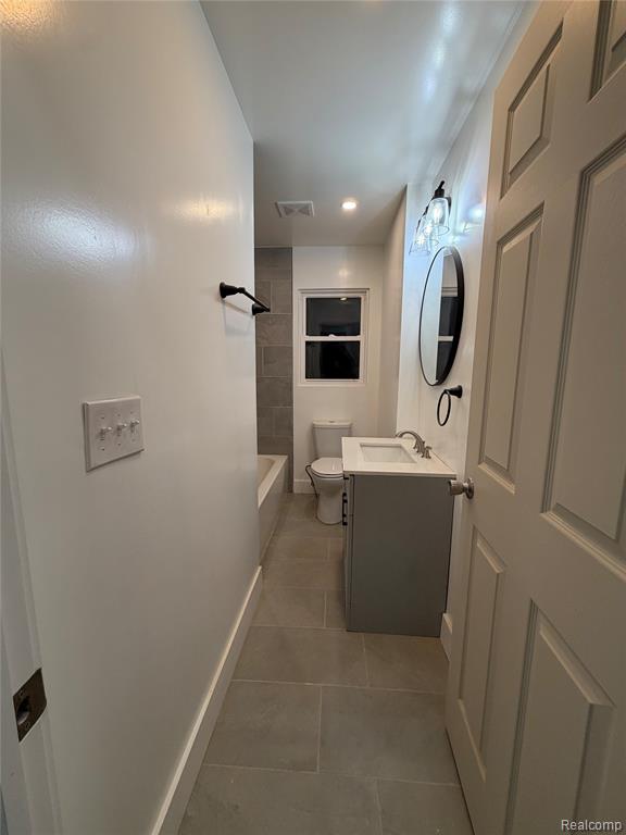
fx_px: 338
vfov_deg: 102.1
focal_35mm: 14
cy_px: 418
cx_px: 313
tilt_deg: -9.0
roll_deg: -1.5
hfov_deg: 85.7
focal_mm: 2.22
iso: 125
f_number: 2.2
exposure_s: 1/120
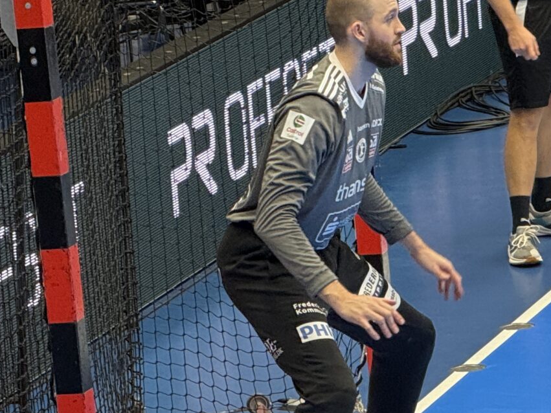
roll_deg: +3.5
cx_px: 440
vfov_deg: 4.1
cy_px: 280
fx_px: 5745
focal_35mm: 361
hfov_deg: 5.5
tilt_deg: -10.4
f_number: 2.8
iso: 250
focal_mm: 15.66
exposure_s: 1/66
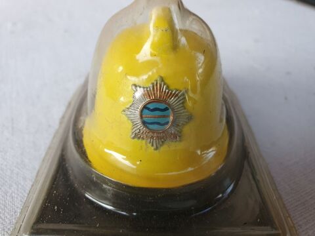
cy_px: 118
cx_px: 158
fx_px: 237
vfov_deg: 53.1
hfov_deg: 67.3
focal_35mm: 26
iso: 80
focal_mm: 4.32
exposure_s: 1/100
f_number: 2.4
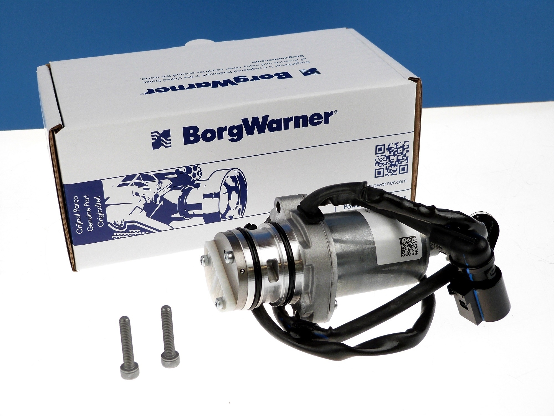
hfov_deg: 34.3
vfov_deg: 26.1
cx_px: 277
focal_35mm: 56
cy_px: 208
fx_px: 896
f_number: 3.2
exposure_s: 1/125
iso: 100
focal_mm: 10
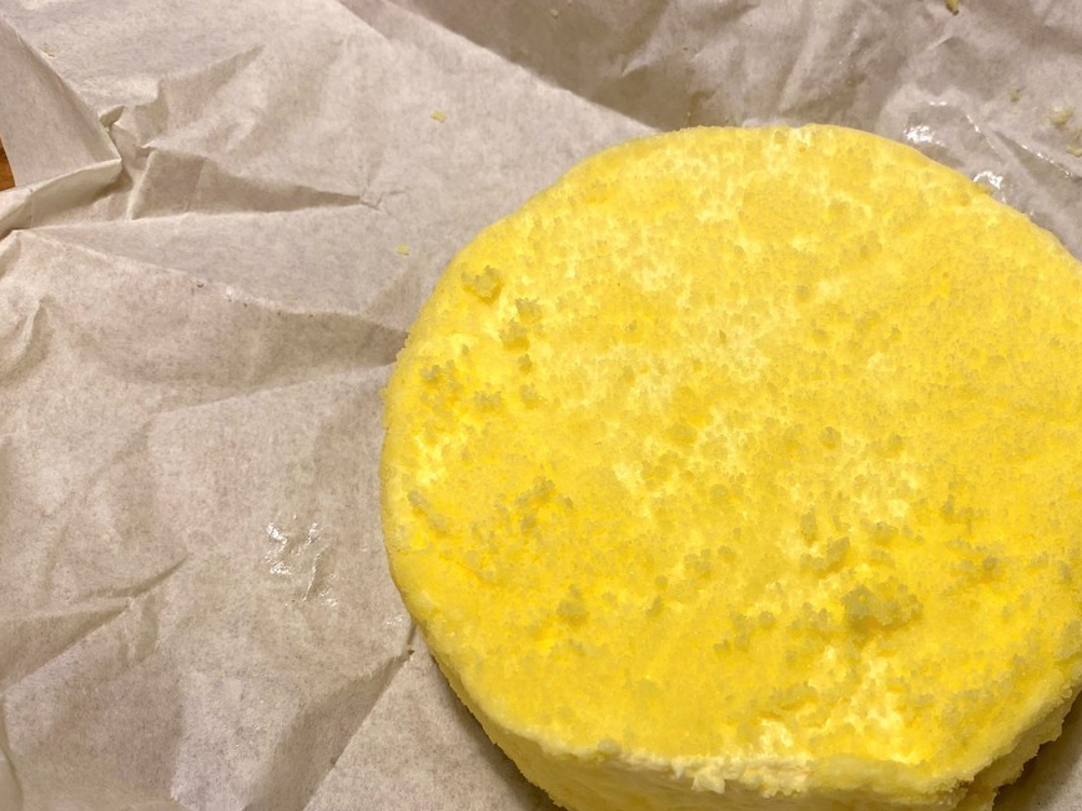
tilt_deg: -66.5
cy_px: 495
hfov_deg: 50.7
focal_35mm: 36
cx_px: 693
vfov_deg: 39.4
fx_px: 1125
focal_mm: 4.25
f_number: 1.8
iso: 64
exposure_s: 1/60
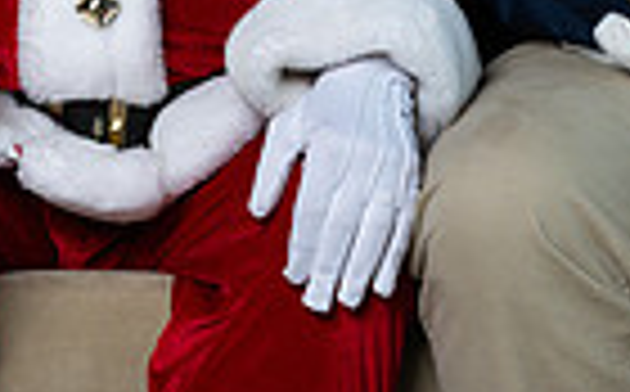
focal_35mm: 207
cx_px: 274
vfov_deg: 6.2
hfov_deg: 10.1
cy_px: -259
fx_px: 3548
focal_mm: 49
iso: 400
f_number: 7.1
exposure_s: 1/60
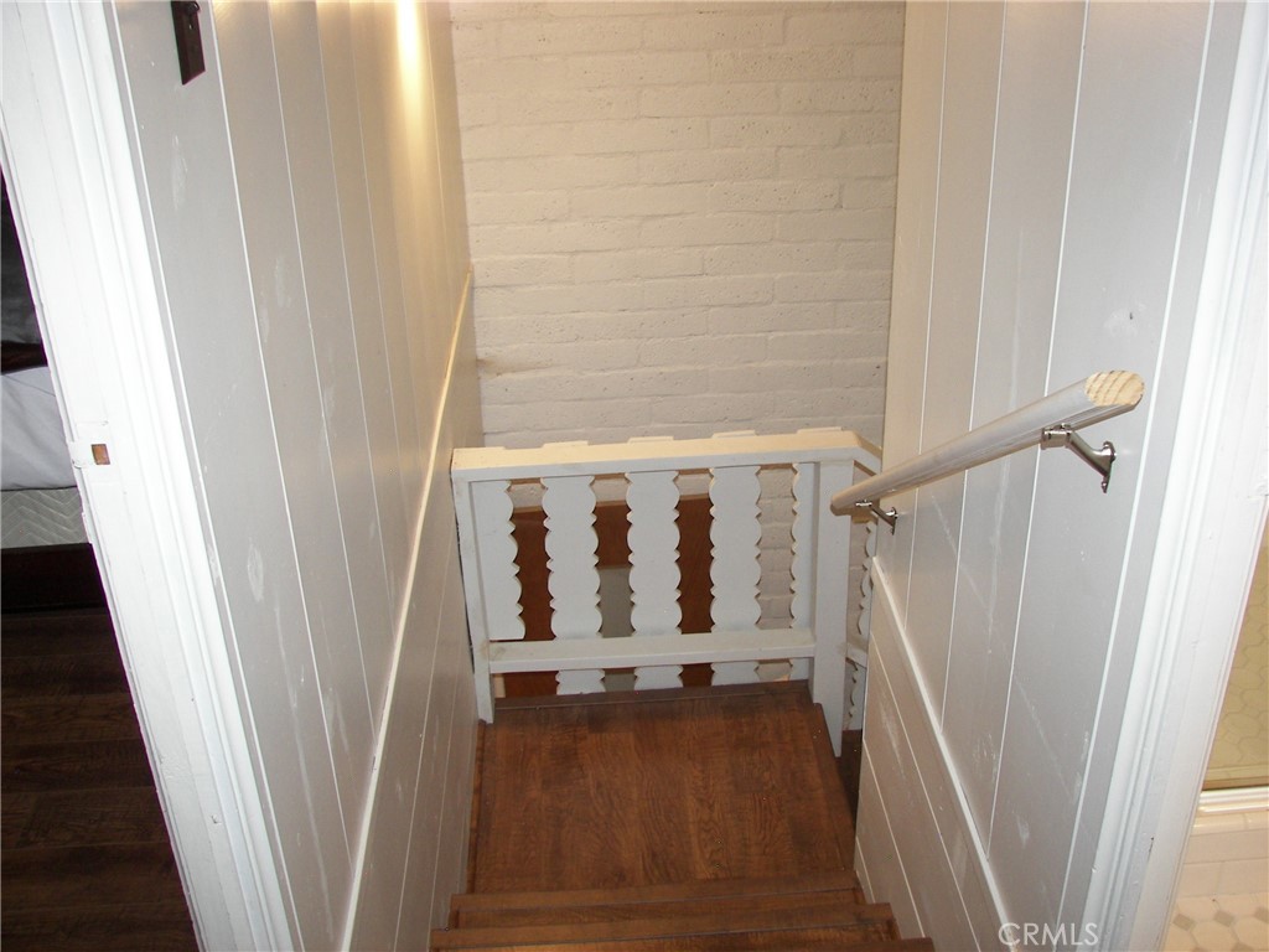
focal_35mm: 36
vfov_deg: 39.7
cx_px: 634
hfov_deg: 51.4
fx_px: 1320
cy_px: 476
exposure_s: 1/30
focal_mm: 6
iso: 100
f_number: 2.8
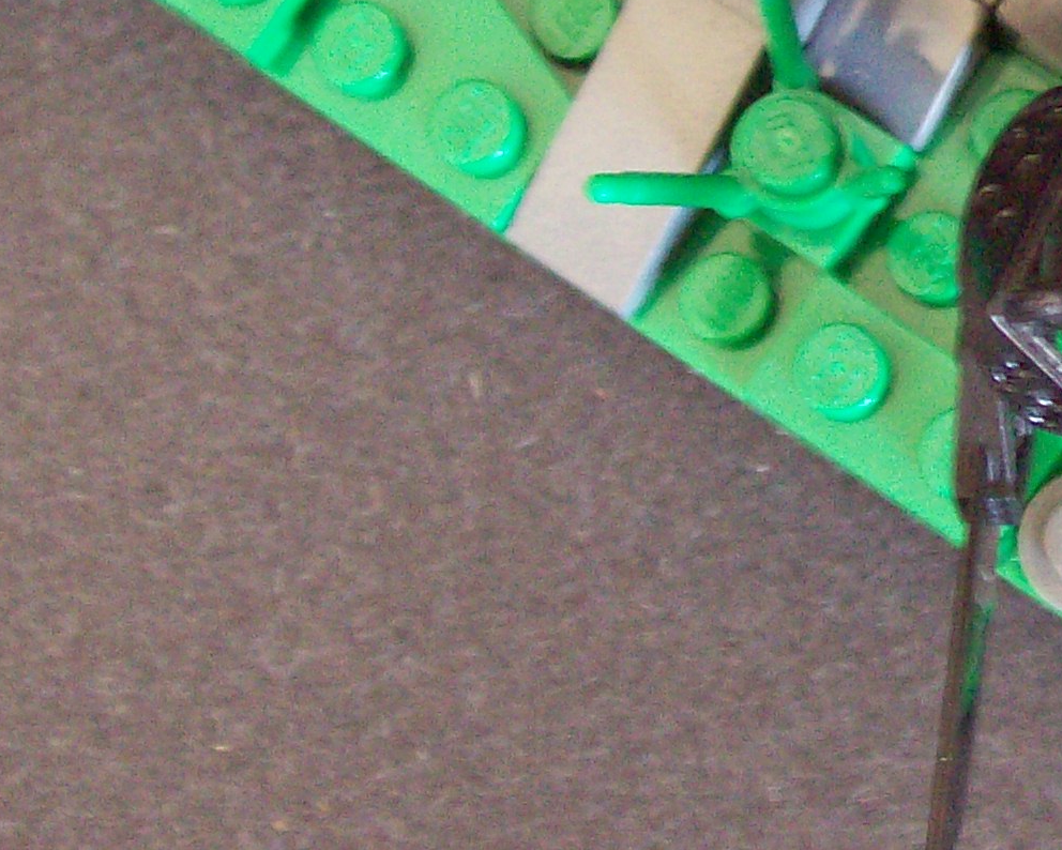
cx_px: 1229
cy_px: -131
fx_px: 3961
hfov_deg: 14.8
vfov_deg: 12.0
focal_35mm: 126
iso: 160
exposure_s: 1/8.1
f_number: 3
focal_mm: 7.6
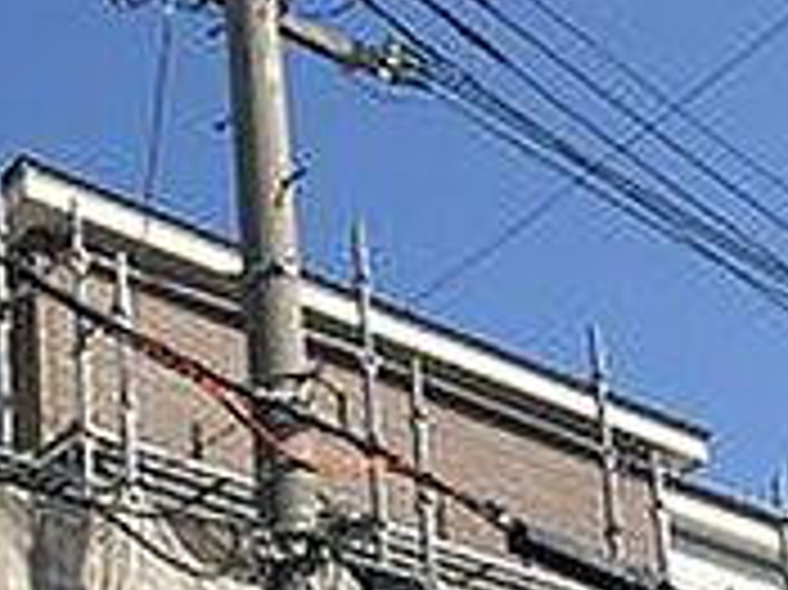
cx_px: -41
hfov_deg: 18.0
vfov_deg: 12.9
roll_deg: +1.9
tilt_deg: +16.0
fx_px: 2411
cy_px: 1000
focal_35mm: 106
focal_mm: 4.15
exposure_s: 1/1709
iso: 25
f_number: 2.2
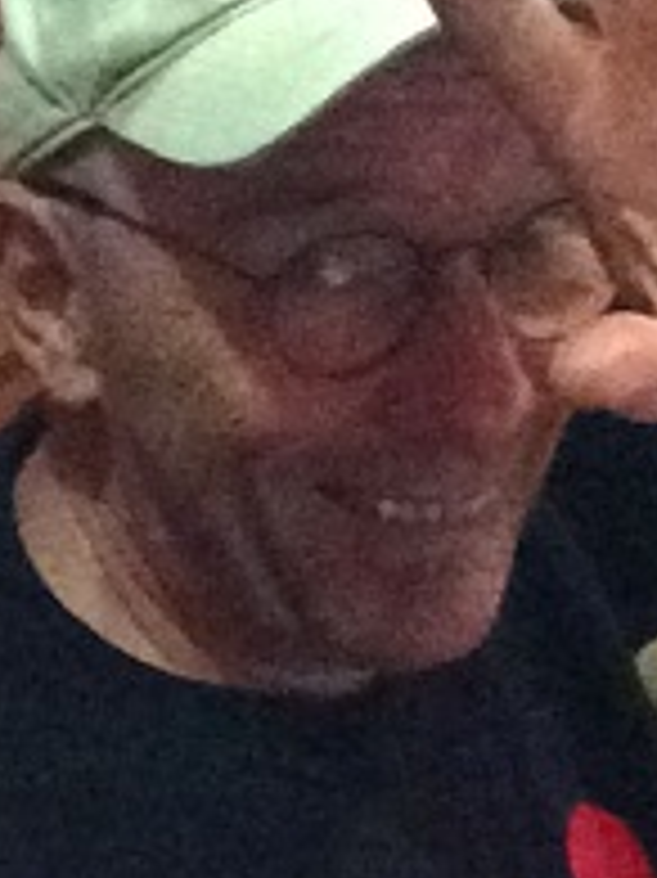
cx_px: 212
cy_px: 846
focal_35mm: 108
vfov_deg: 17.8
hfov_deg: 13.7
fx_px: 2736
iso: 1600
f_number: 2.4
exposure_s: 1/15
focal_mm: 2.15
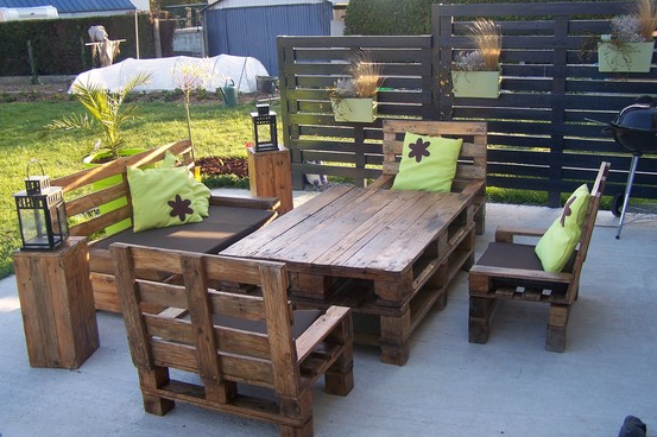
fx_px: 730
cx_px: 326
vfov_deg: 33.3
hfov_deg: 48.5
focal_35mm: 40
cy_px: 197
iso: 80
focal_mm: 6.3
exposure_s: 1/125
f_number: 2.8
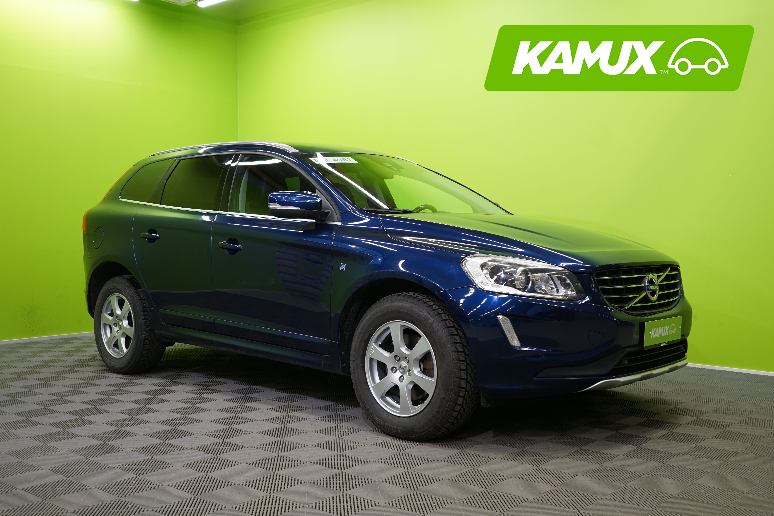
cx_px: 387
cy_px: 258
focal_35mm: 36
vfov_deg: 36.9
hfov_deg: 53.1
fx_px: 774
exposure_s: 1/30
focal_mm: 36
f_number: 5
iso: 500
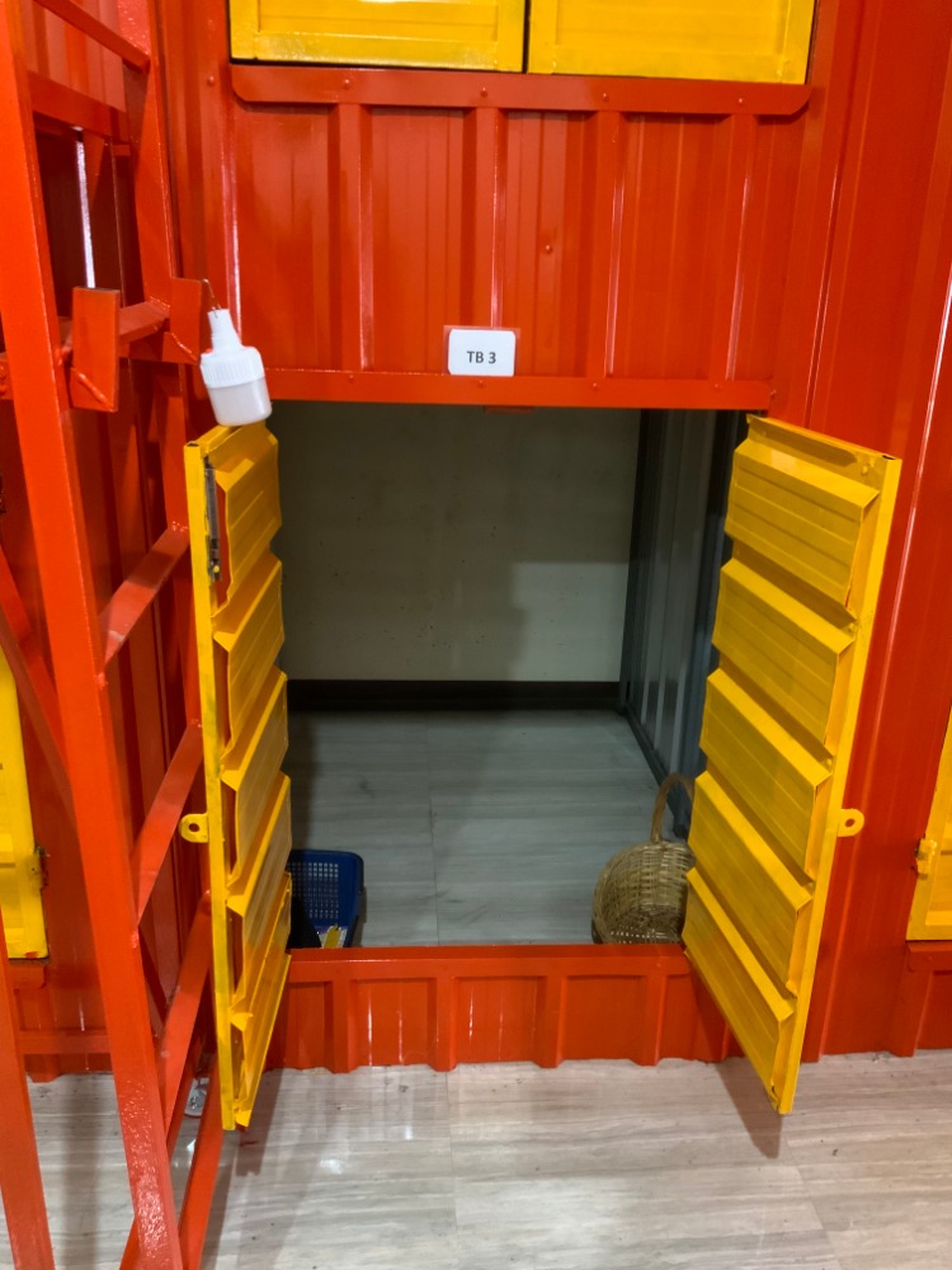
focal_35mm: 29
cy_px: 635
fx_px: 1063
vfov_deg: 61.7
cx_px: 476
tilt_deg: -20.4
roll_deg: -2.5
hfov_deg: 48.2
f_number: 1.8
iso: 500
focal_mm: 3
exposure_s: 1/25
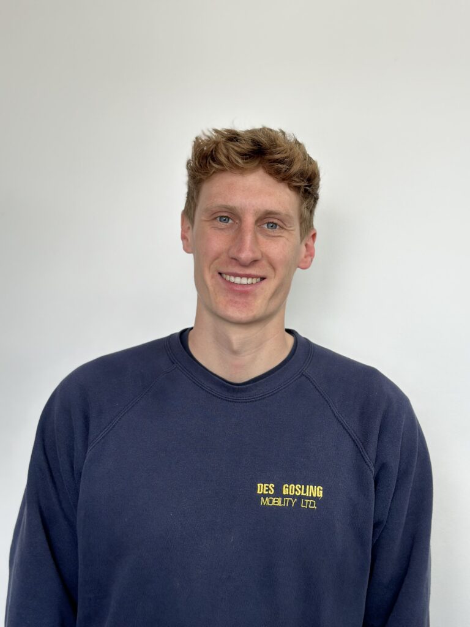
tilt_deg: -3.4
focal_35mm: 48
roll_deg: -2.8
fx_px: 869
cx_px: 235
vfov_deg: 39.7
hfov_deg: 30.3
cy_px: 314
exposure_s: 1/117
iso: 64
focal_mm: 6.86
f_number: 1.78
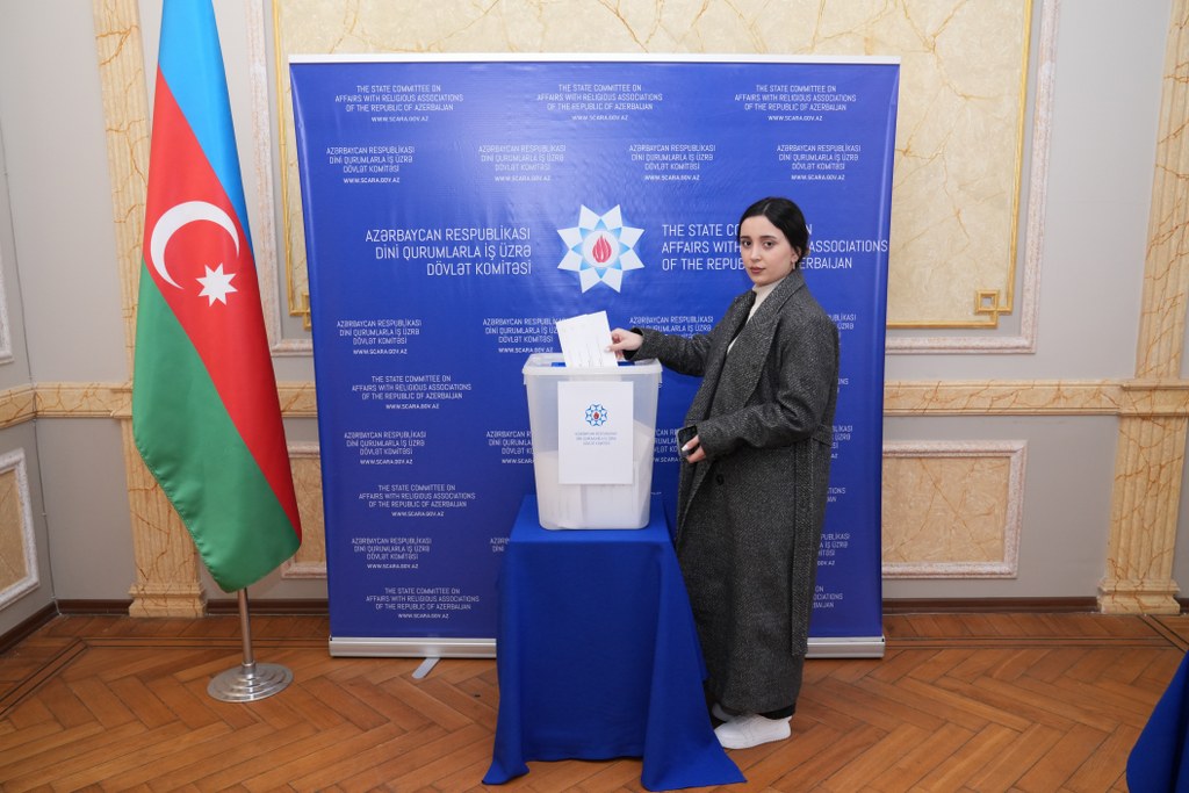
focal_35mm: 28
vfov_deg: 46.4
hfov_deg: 65.5
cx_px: 594
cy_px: 396
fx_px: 925
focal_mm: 28
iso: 1600
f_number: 5
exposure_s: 1/200
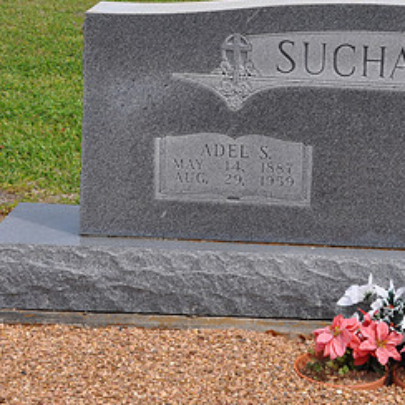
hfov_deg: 16.0
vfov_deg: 16.4
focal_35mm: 106
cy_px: 162
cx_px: 430
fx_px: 1403
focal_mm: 35
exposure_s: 1/320
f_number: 9
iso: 200
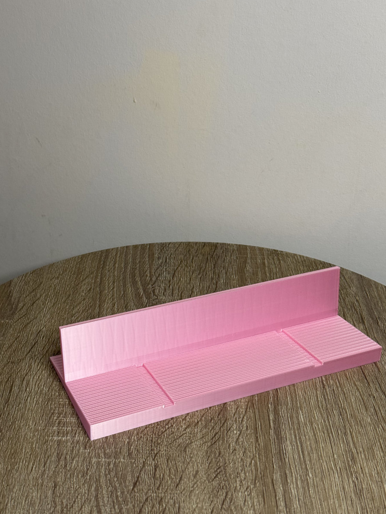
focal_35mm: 54
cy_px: 235
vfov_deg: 35.5
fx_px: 803
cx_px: 191
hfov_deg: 27.0
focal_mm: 6.8
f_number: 1.8
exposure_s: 1/67
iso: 80
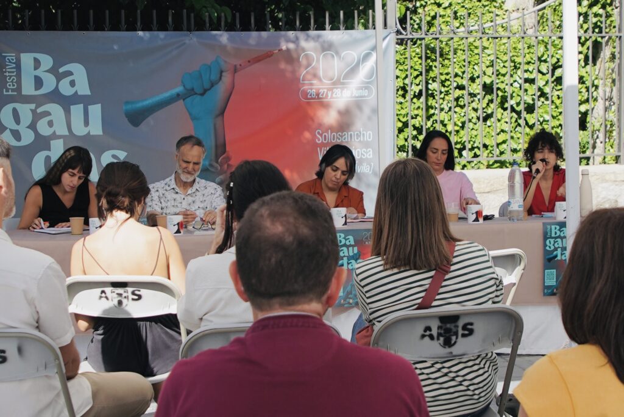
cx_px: 312
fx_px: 624
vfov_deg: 36.9
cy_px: 208
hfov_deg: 53.1
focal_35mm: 36
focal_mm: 24
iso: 200
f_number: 4
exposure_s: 1/1250
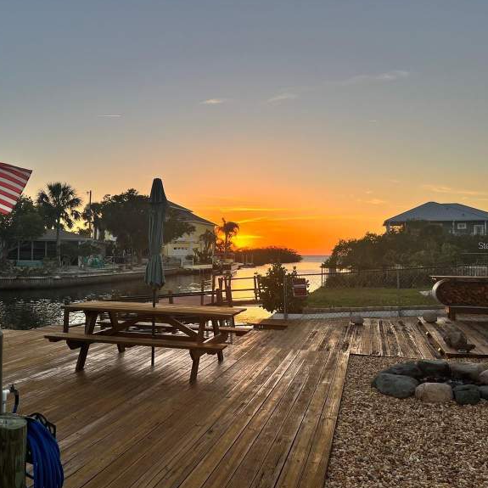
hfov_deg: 50.5
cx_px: 179
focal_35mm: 32
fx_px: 510
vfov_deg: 51.1
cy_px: 245
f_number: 1.6
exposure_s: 1/742
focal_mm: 5.1
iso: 50
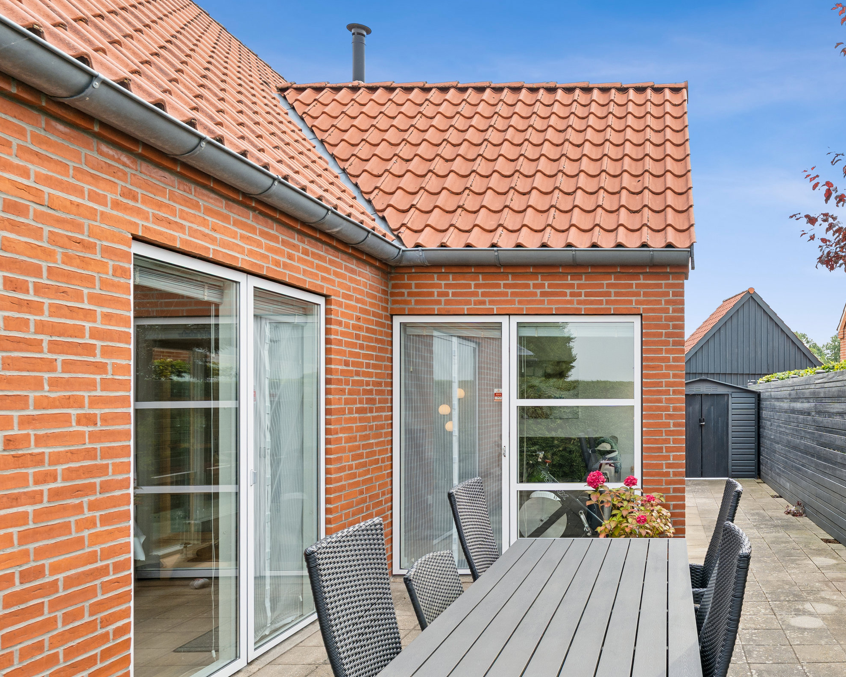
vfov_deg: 51.6
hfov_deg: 59.3
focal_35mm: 28
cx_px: 638
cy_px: 407
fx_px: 694
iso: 200
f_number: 8
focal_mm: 19.5
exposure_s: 1/100
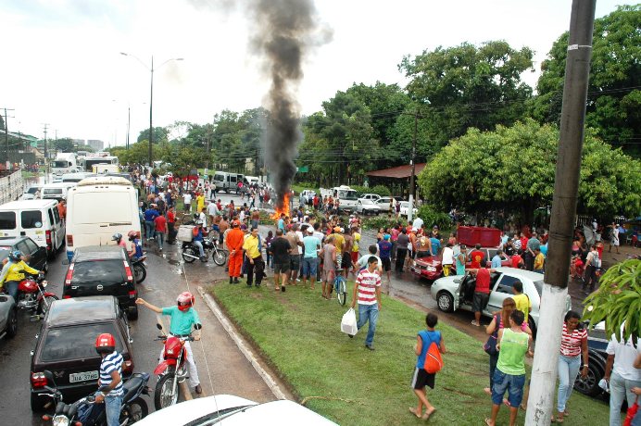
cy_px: 213
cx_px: 320
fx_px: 480
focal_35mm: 27
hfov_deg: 67.4
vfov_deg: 47.8
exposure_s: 1/60
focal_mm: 18
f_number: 10
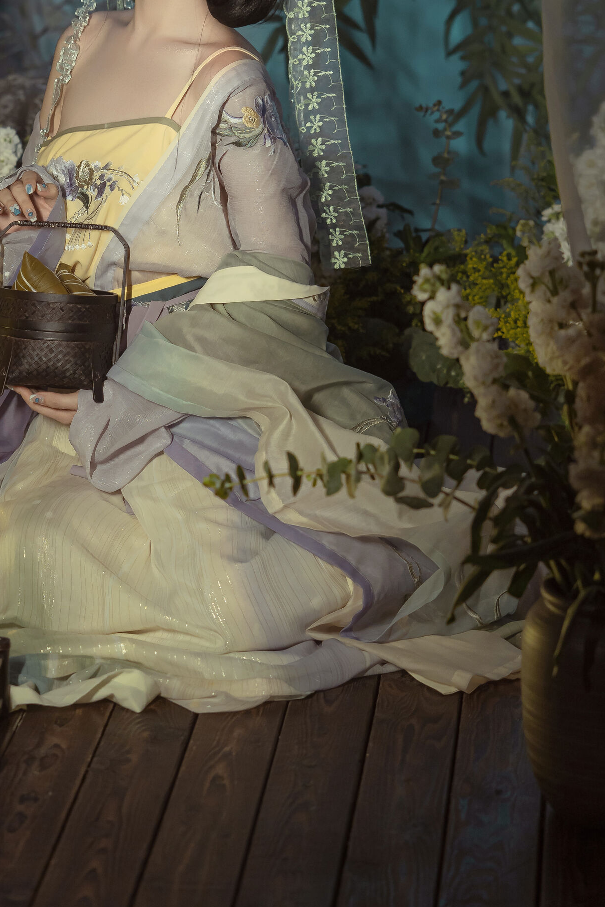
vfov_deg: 16.2
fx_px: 3176
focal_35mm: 126
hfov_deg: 10.9
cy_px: 274
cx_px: 244
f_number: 3.5
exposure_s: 1/60
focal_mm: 85
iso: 640
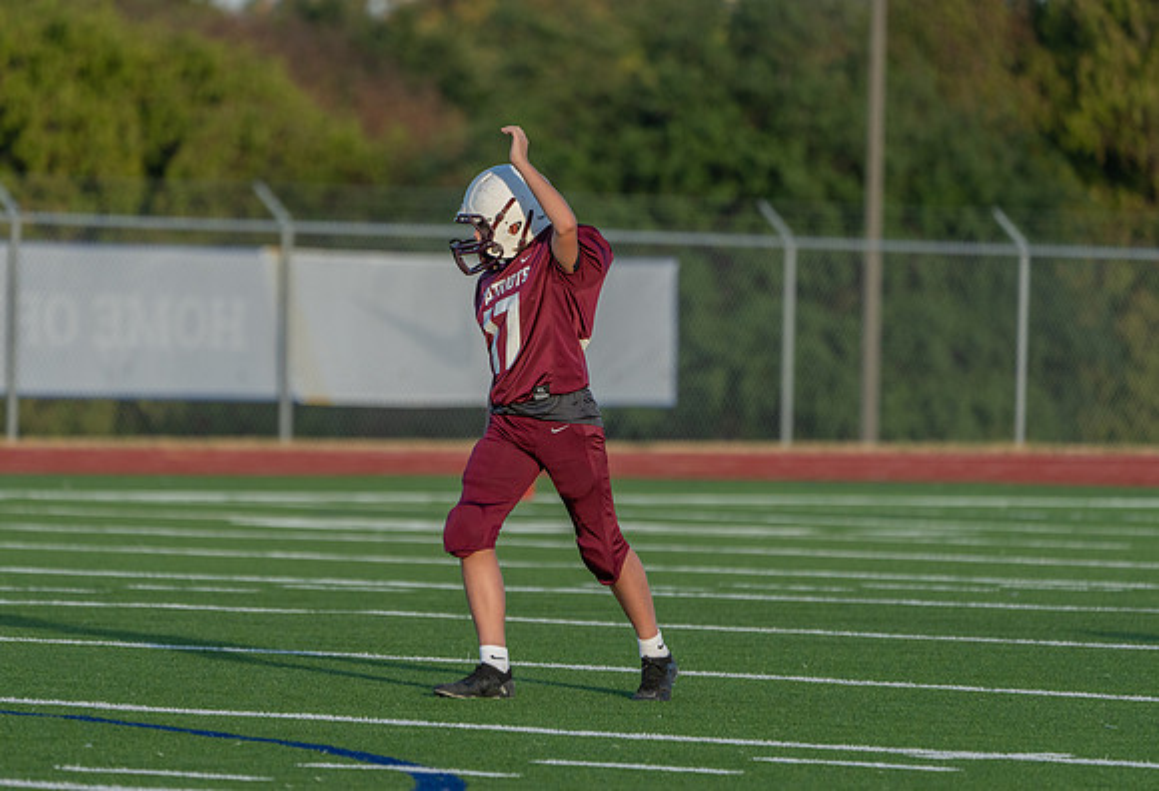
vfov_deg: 3.0
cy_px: 386
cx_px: 482
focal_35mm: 466
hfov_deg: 4.4
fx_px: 15113
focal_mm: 400
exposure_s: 1/1250
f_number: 5.6
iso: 640
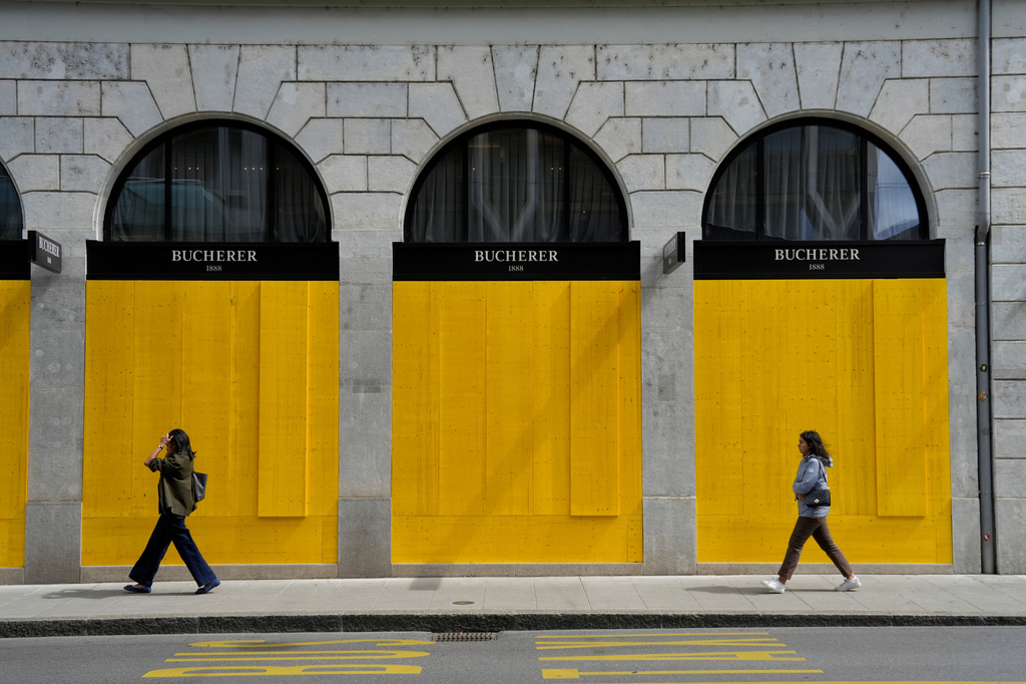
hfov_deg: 40.4
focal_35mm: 49
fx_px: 1396
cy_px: 342
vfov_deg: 27.5
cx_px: 513
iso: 500
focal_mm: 49
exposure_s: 1/640
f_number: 8
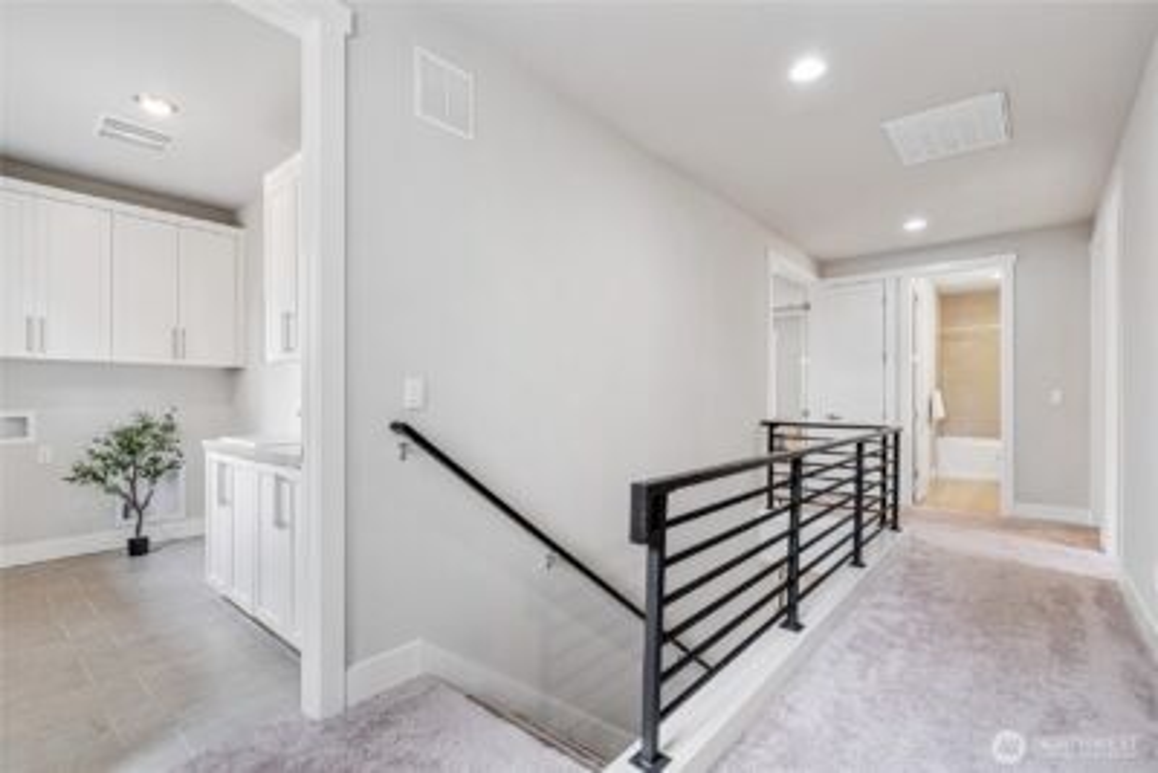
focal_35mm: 16
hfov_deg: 96.7
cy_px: 386
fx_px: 515
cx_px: 579
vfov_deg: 73.8
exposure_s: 1/2
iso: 100
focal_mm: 16
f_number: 11
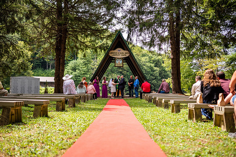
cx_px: 118
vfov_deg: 37.8
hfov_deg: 54.5
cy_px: 78
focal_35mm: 35
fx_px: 229
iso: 80
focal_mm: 35
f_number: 2
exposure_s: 1/800
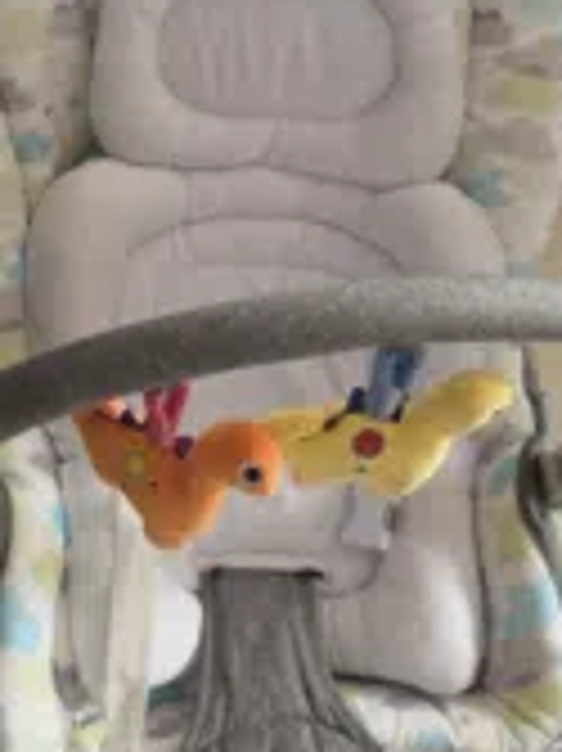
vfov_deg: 34.4
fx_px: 1192
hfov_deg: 26.5
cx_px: 279
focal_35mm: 55
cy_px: 207
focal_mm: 6.5
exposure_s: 1/101
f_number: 1.4
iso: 500
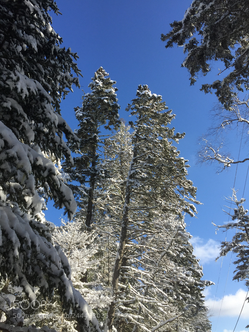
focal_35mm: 29
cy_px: 166
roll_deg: +0.0
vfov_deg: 61.7
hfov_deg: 48.2
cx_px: 124
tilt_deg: +38.9
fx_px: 278
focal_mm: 4.15
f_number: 2.2
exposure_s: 1/1522
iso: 32
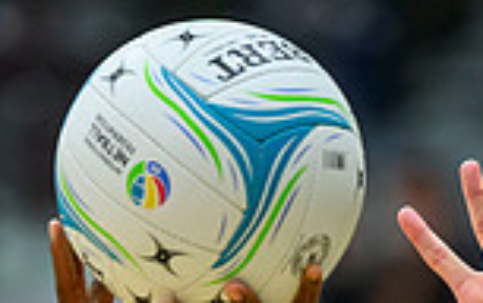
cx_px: 420
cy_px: 688
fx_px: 11254
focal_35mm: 854
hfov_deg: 2.5
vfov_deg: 1.5
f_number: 2.8
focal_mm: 190
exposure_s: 1/1000
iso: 4000
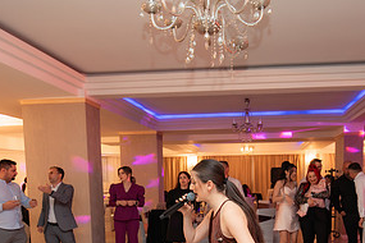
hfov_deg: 56.5
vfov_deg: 37.5
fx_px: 335
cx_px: 231
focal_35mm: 33
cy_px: 216
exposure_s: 1/200
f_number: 2.8
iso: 1600
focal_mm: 15
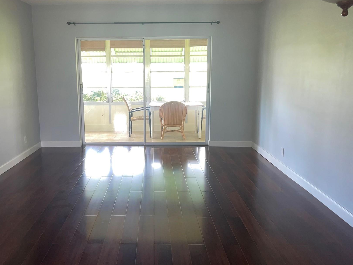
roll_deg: +0.5
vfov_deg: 42.9
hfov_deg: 55.1
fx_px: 336
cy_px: 127
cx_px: 150
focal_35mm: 33
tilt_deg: -9.7
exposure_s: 1/27
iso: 50
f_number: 1.6
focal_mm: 4.2
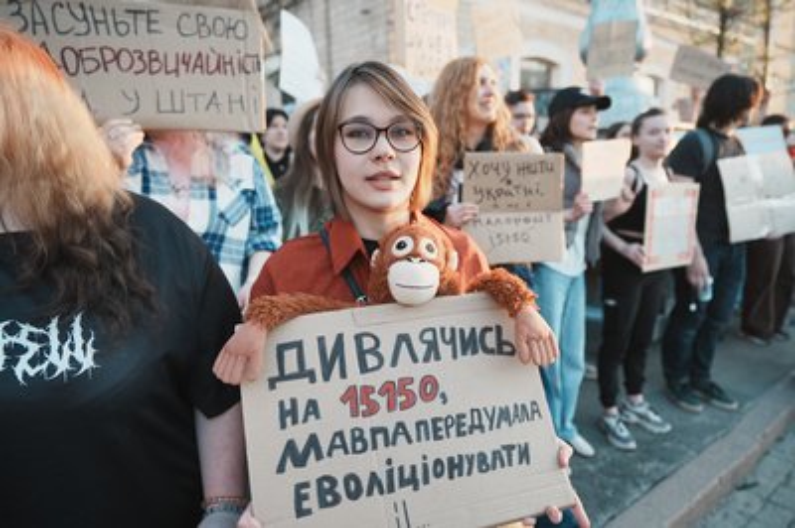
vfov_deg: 51.2
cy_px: 264
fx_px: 552
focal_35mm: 25
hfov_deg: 71.6
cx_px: 398
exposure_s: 1/200
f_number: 2.8
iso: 200
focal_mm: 25
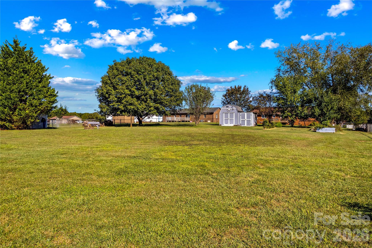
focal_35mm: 22
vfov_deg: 57.2
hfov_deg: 78.6
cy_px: 124
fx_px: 227
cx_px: 186
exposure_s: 1/1600
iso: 100
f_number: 2.8
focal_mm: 8.38
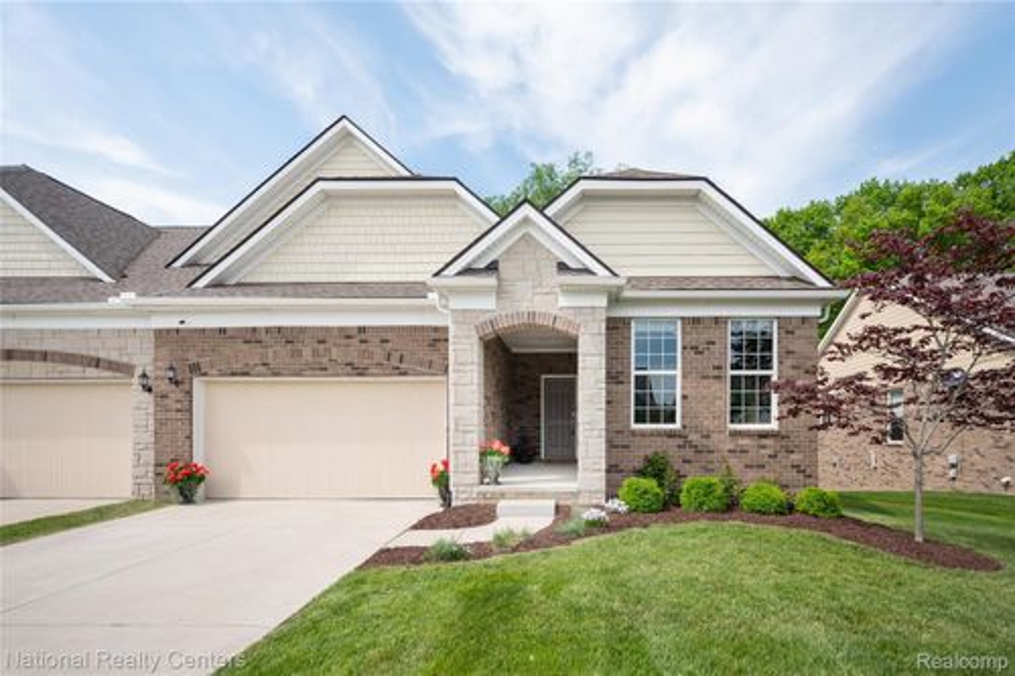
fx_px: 395
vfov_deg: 81.2
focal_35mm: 14
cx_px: 508
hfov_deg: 104.3
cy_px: 338
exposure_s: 1/60
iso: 100
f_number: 11
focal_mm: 14
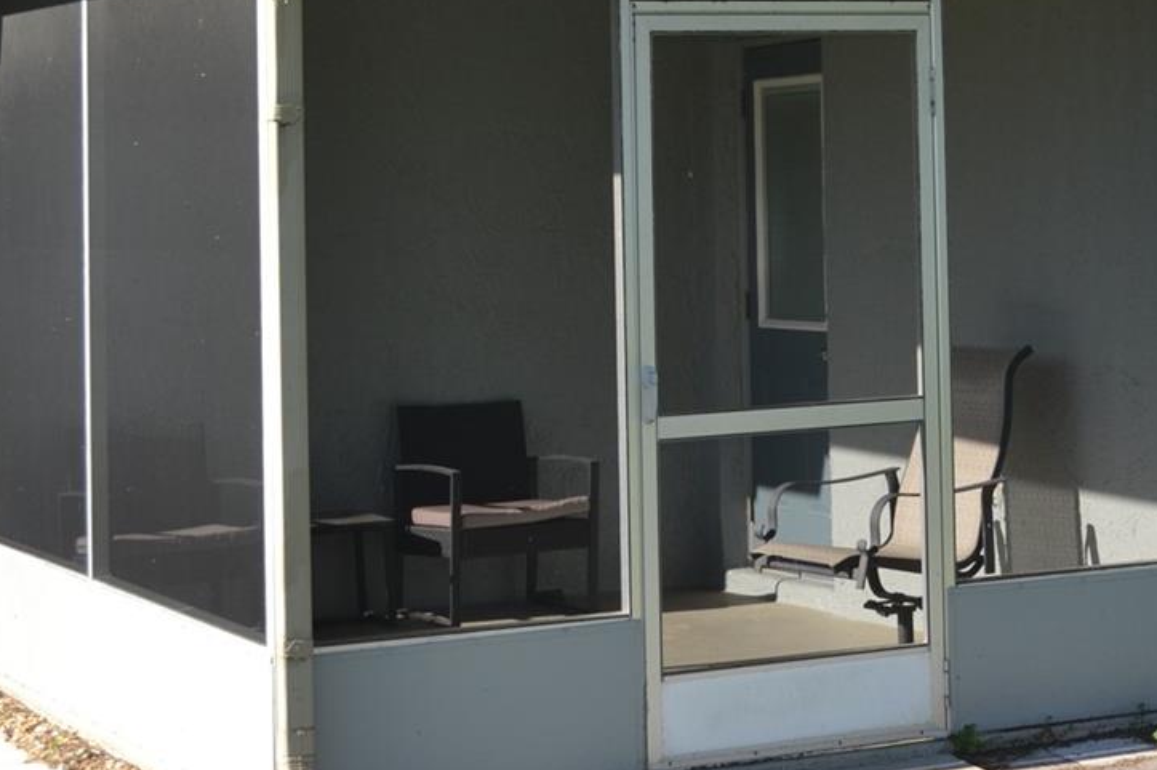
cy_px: 14
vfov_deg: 14.5
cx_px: 1064
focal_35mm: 93
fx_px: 2987
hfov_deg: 21.4
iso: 100
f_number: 5.6
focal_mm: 28
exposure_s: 1/200
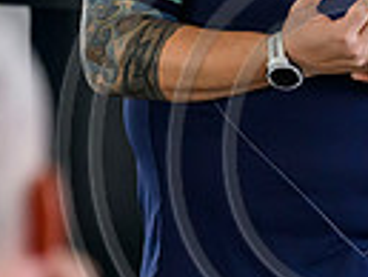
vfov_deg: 2.3
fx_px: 6959
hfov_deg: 3.0
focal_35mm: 654
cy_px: 148
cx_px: 452
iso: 3200
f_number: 3.2
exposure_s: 1/800
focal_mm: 135
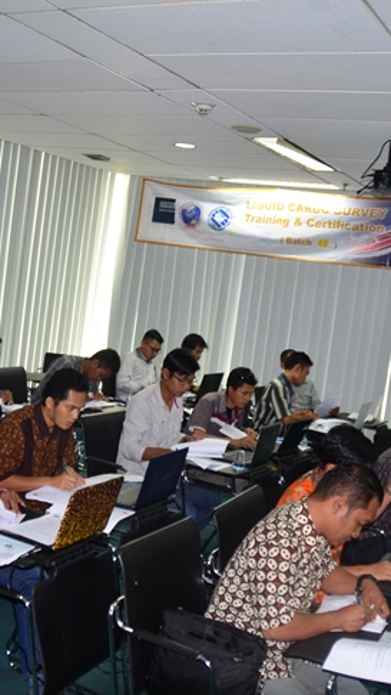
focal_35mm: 43
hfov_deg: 27.7
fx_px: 792
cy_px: 347
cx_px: 193
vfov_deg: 47.4
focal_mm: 18
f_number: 4
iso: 400
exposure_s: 1/60
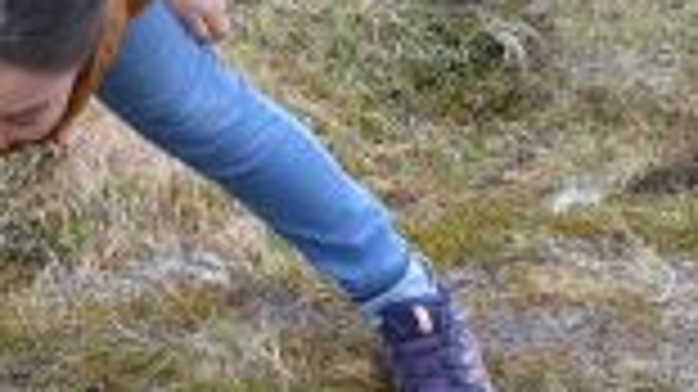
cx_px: -288
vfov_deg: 8.3
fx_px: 2701
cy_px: 135
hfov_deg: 14.0
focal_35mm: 146
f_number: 5.6
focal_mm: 18
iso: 140
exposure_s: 1/125
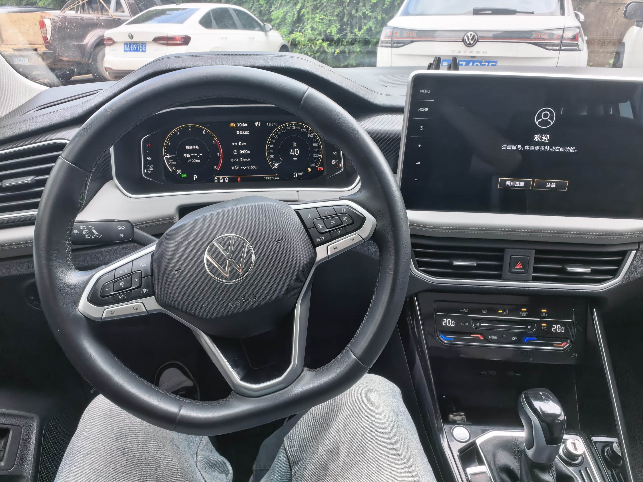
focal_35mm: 24
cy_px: 241
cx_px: 322
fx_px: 446
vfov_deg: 56.8
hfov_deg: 71.6
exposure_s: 1/100
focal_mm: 5.75
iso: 50
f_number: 4
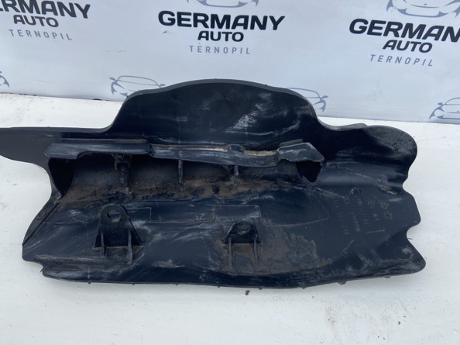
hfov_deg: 63.5
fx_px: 372
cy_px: 162
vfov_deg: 49.7
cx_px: 225
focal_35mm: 28
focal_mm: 4.25
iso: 32
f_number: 1.8
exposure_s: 1/767
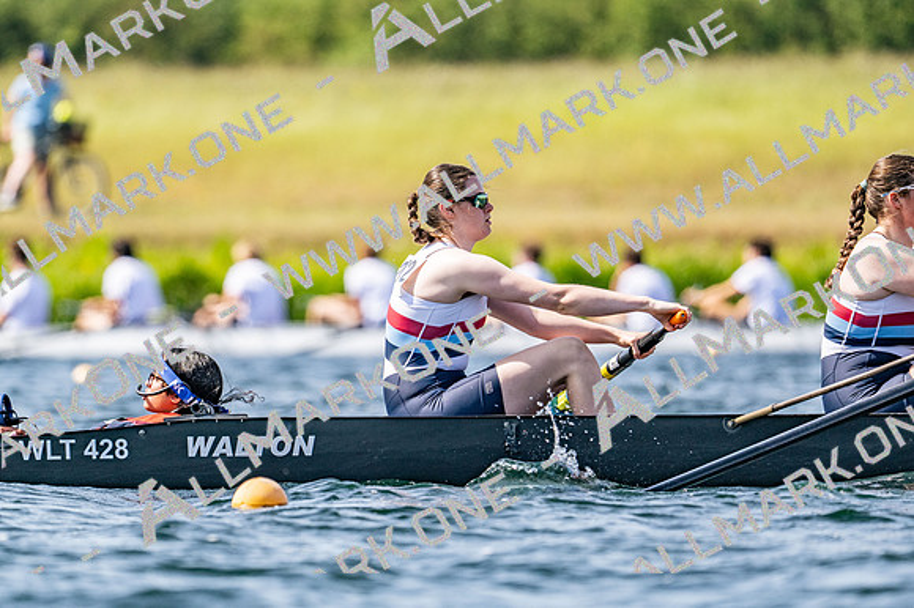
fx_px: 15224
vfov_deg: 2.3
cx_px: 457
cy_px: 304
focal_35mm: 600
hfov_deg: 3.4
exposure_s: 1/2500
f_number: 4.5
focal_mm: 400
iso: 280
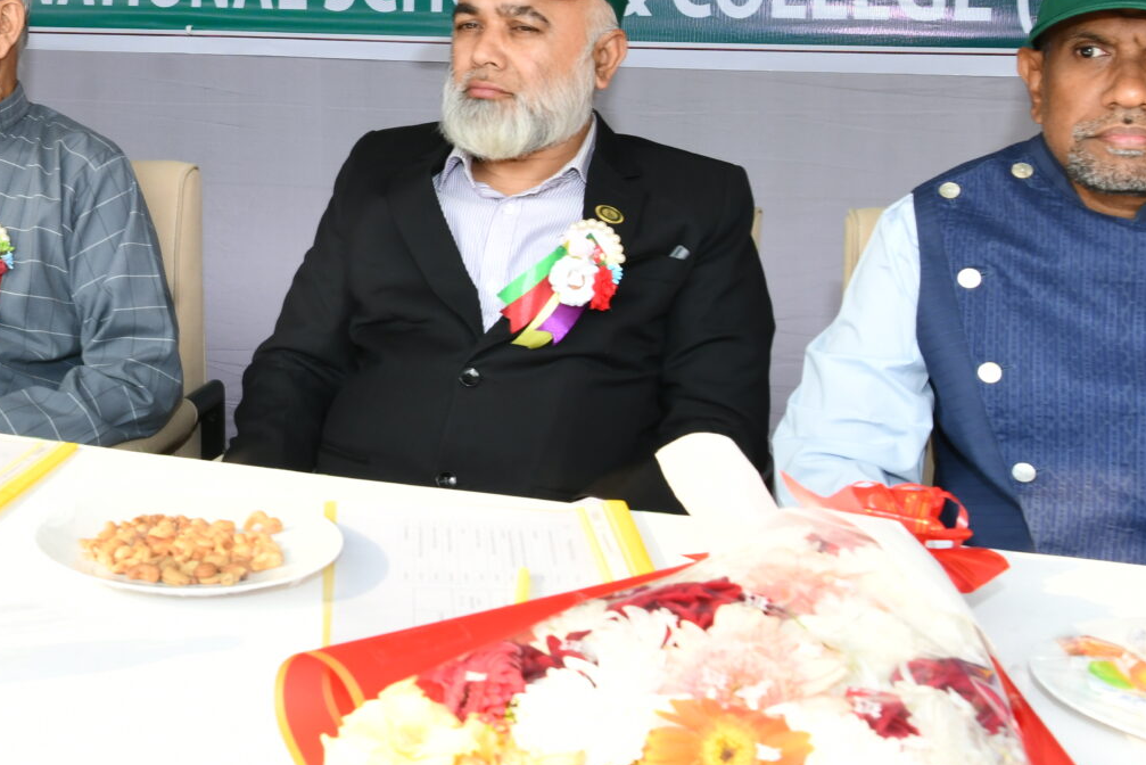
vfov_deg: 22.0
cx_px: 57
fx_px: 1942
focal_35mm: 61
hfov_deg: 31.0
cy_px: 158
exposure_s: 1/100
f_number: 9
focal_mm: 24
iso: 400
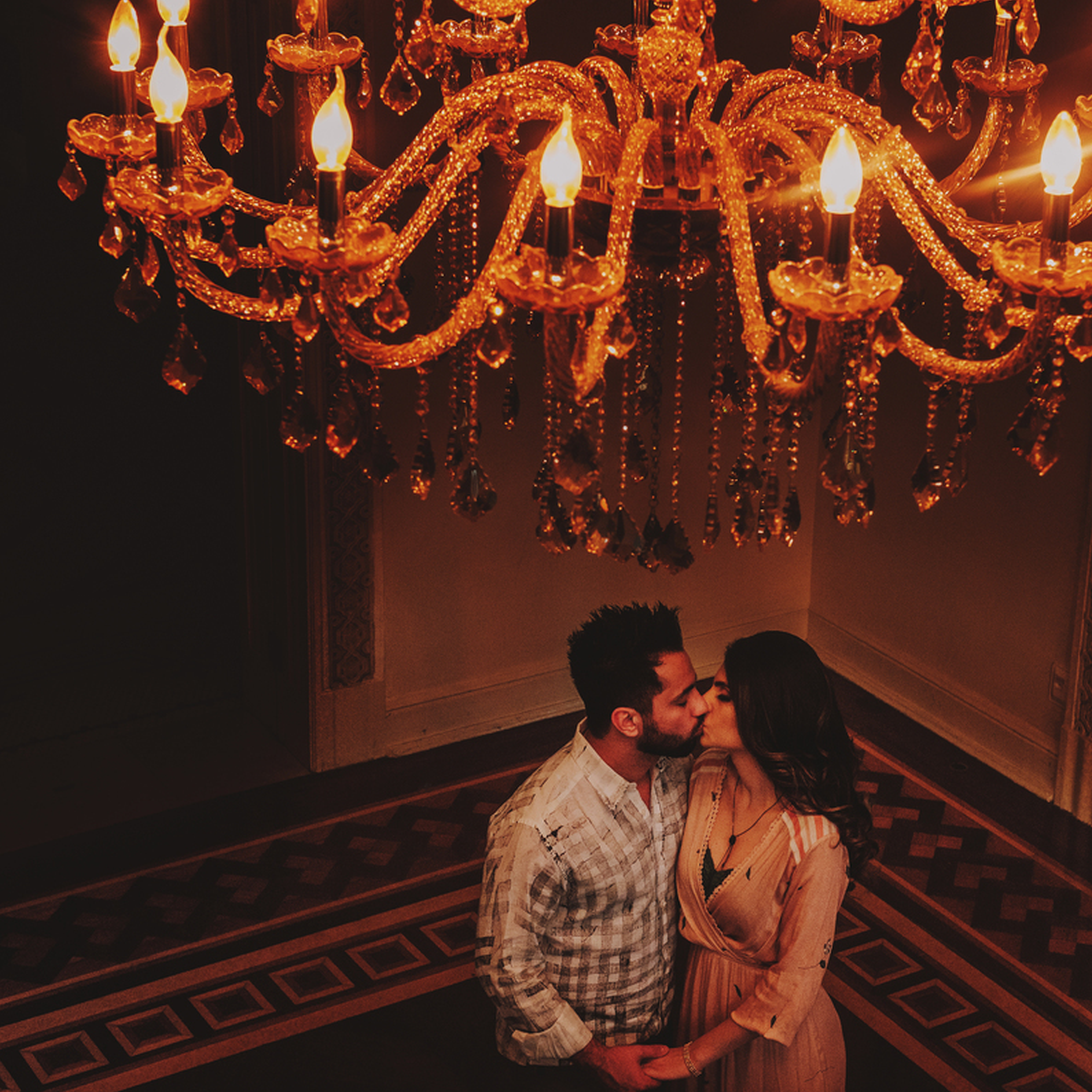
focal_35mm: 68
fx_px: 2427
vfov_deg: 25.4
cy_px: 548
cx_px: 646
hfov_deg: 25.3
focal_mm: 35
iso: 2000
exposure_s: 1/100
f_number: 5.6
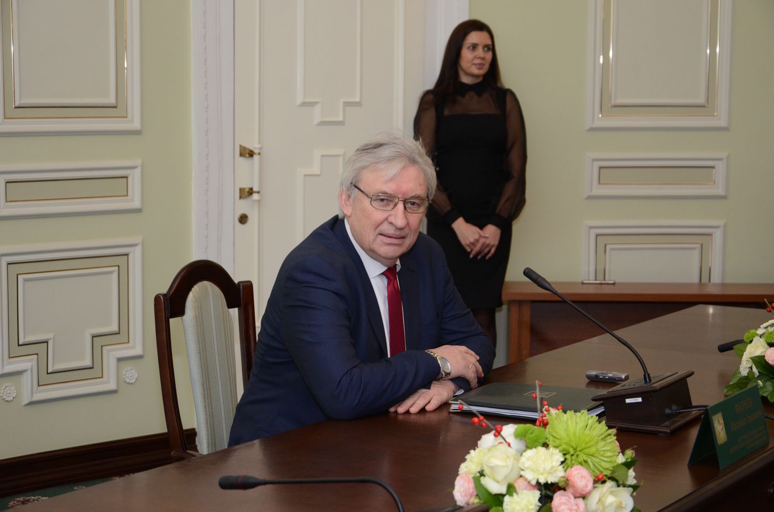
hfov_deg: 29.9
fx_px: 1448
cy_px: 256
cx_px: 387
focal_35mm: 68
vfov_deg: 20.1
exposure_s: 1/200
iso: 1000
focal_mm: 45
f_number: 4.8
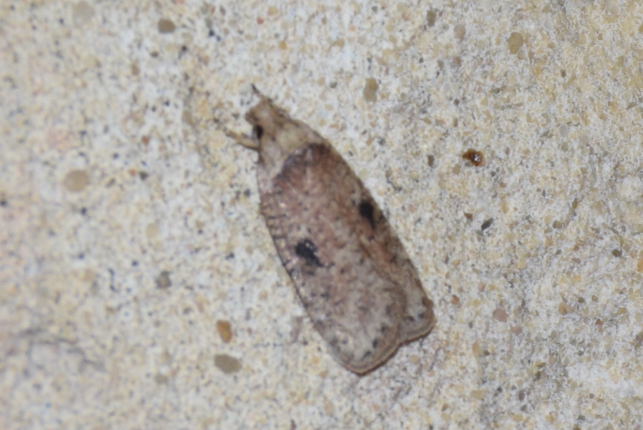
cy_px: 215
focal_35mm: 210
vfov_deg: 6.6
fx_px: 3754
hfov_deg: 9.8
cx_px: 322
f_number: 6.3
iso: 320
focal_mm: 140
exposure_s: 1/60
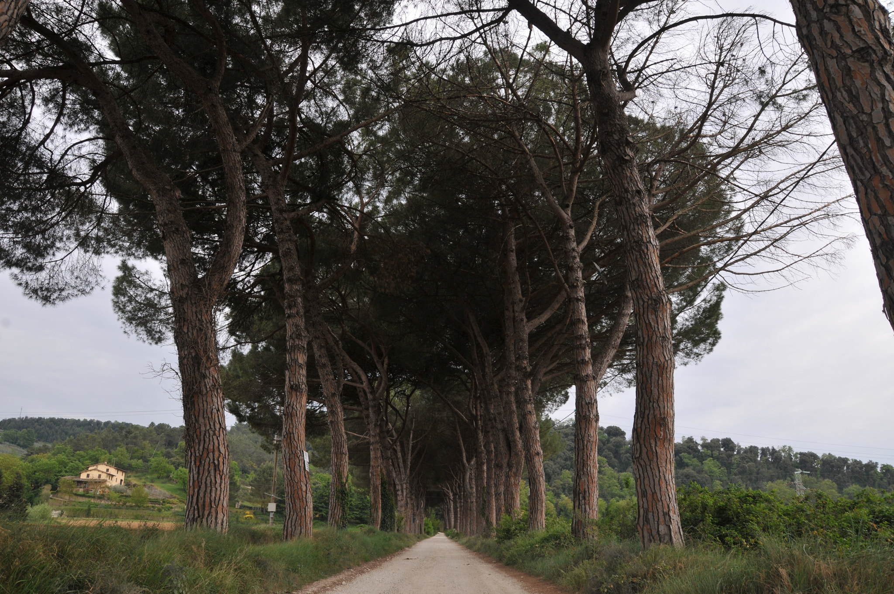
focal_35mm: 27
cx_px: 447
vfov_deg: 47.8
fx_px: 670
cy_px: 297
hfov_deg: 67.4
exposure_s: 1/125
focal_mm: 18
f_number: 9
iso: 200
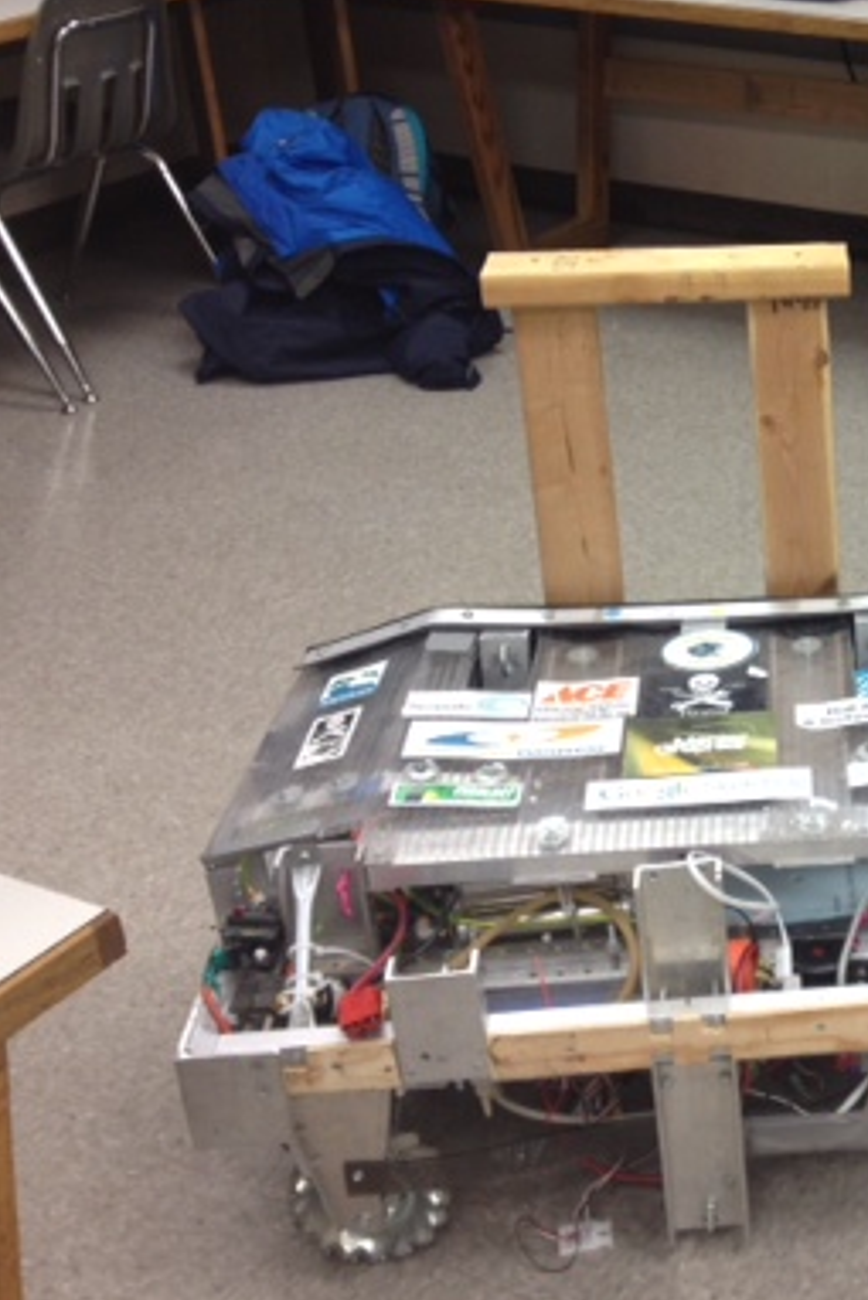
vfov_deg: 32.8
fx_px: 2204
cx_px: 977
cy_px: 575
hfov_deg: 21.1
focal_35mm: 61
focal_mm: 4.28
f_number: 2.4
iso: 50
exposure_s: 1/20
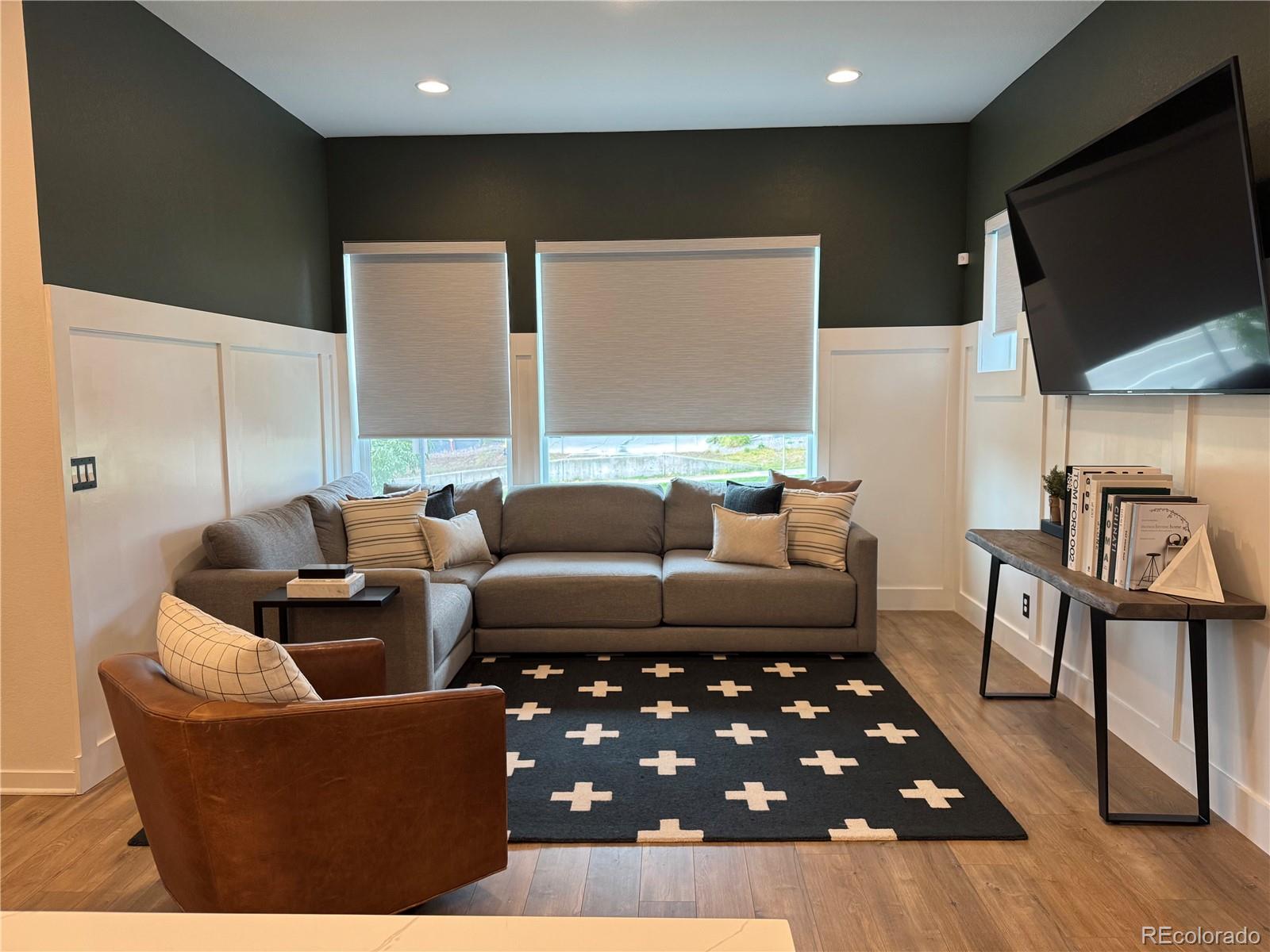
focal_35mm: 24
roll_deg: +0.6
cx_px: 635
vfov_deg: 56.8
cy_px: 476
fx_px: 881
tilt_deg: -6.0
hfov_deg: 71.6
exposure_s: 1/120
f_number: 1.78
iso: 160
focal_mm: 6.76
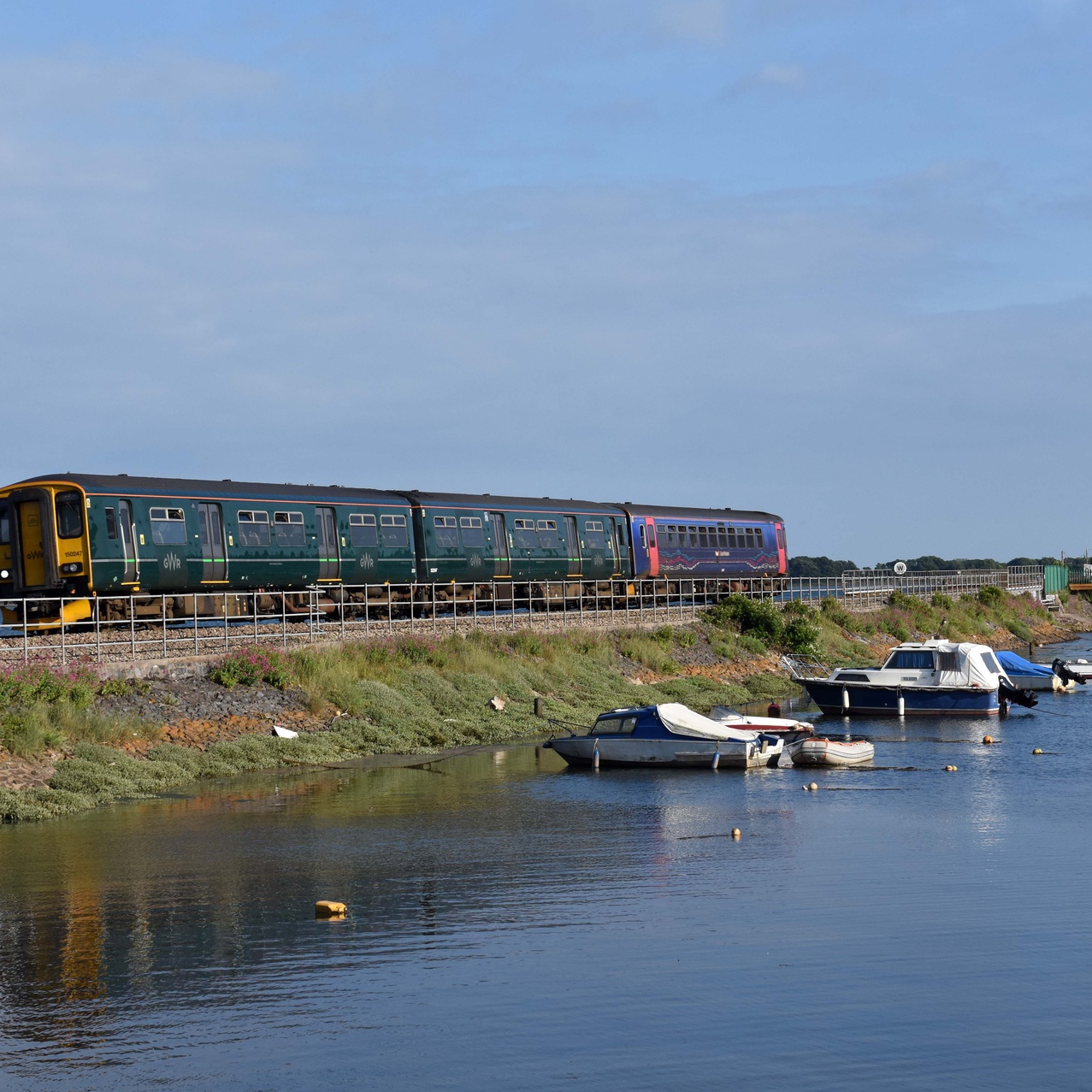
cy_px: 546
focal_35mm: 92
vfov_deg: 18.9
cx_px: 427
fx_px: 3284
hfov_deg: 18.9
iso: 400
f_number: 8
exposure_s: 1/1000
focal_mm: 48
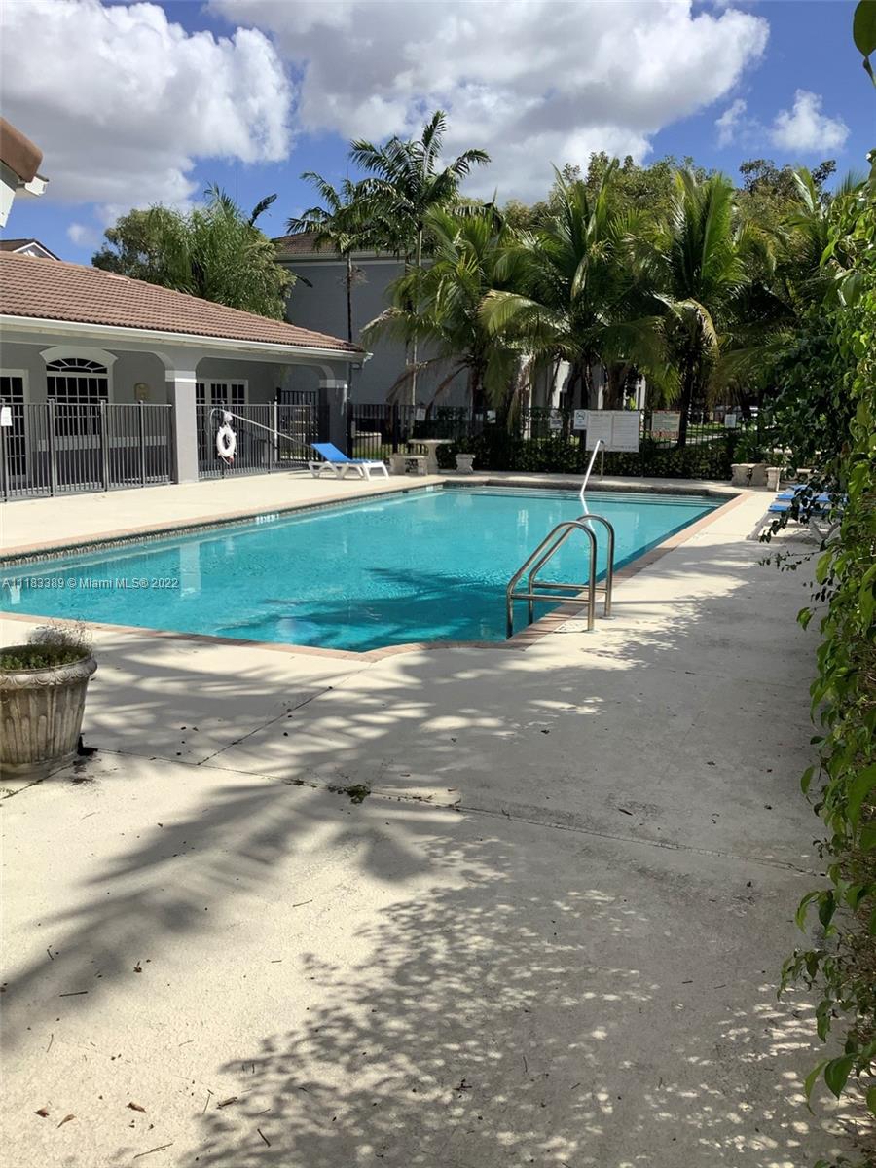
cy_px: 584
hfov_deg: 45.4
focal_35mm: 31
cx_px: 438
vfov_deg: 58.4
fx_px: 1046
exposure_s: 1/2146
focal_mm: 3.3
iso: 25
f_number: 2.4
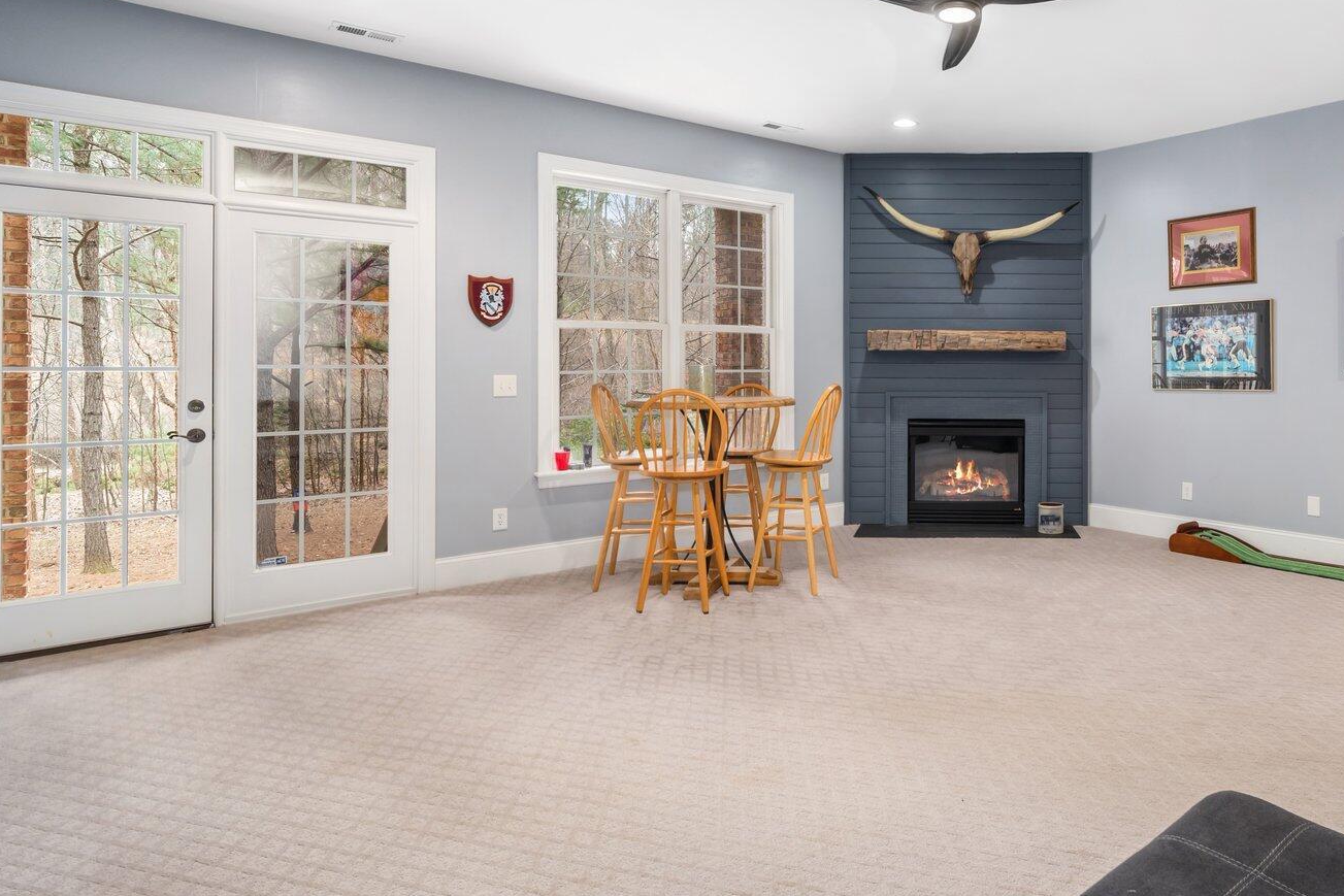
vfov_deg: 57.1
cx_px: 953
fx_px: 821
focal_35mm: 22
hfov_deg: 74.7
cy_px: 396
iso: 640
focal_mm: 14
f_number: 7.1
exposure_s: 1/3
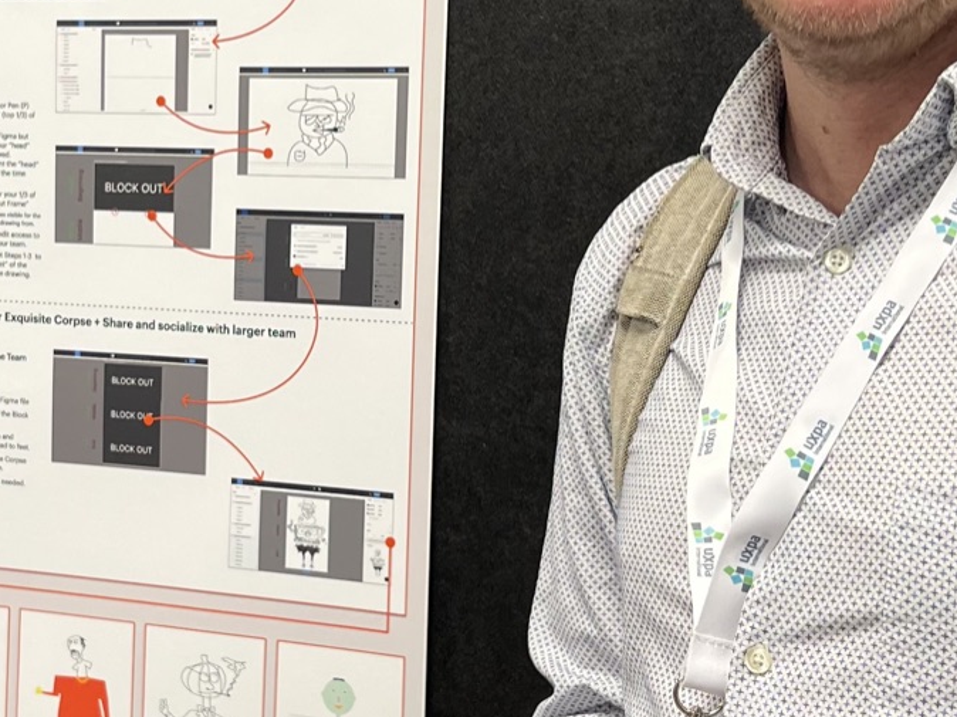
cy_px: 131
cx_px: 395
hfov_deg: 35.5
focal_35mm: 54
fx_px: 1492
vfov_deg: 26.5
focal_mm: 5.7
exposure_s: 1/120
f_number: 1.5
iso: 80
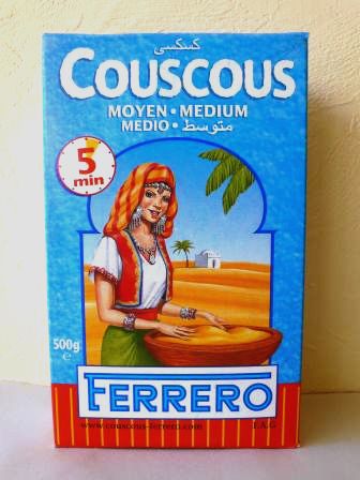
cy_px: 240
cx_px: 180
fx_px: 471
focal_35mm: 34
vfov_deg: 54.0
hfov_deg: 41.8
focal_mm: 6.3
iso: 80
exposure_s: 1/100
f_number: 3.6
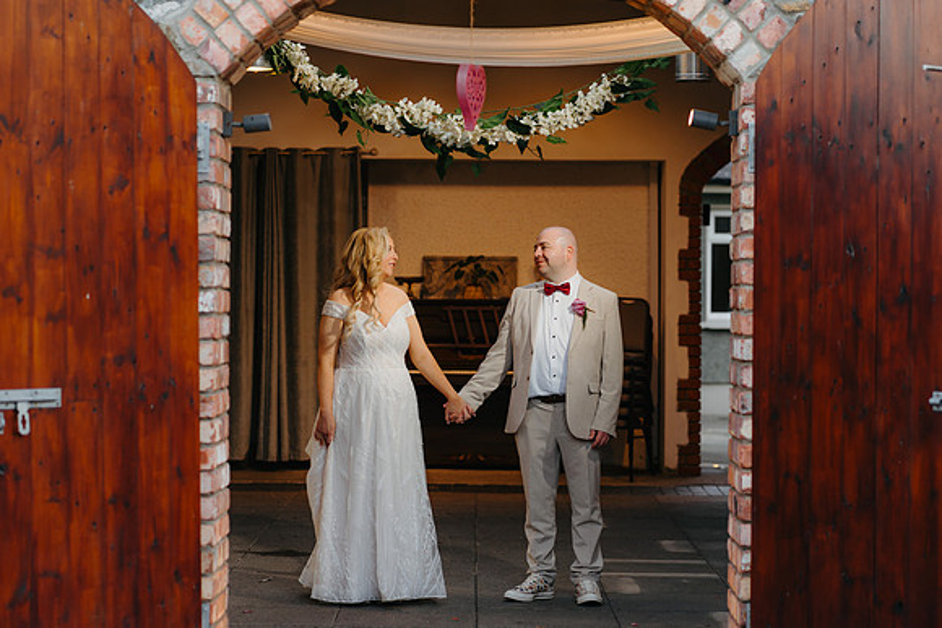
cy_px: 318
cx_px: 499
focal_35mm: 96
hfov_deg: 21.2
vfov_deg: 14.3
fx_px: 2511
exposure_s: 1/200
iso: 100
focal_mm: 85
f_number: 2.5
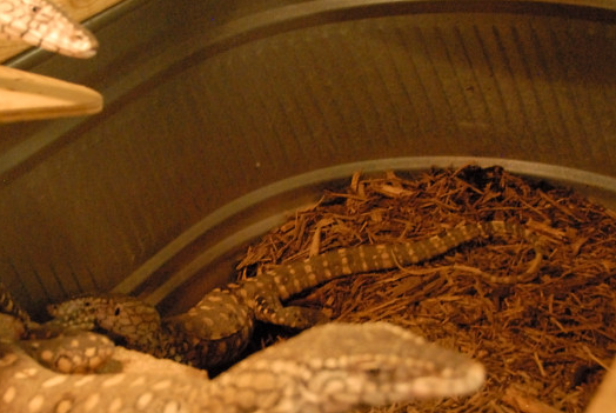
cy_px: 231
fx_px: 1234
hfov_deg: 27.8
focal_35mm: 72
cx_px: 196
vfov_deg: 19.0
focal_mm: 26
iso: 1600
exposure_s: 1/25
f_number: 4
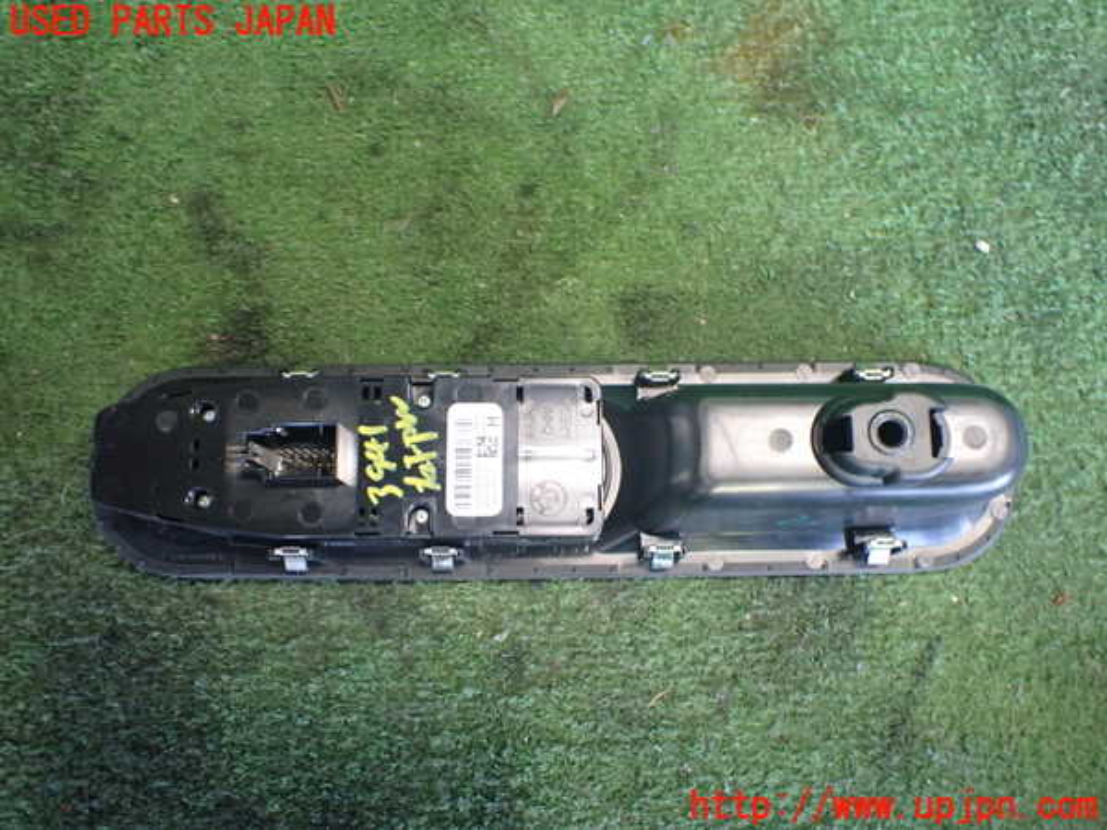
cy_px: 415
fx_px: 959
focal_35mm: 30
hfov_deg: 60.0
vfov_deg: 46.8
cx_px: 554
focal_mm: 5.4
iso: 800
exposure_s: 1/80
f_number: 2.3
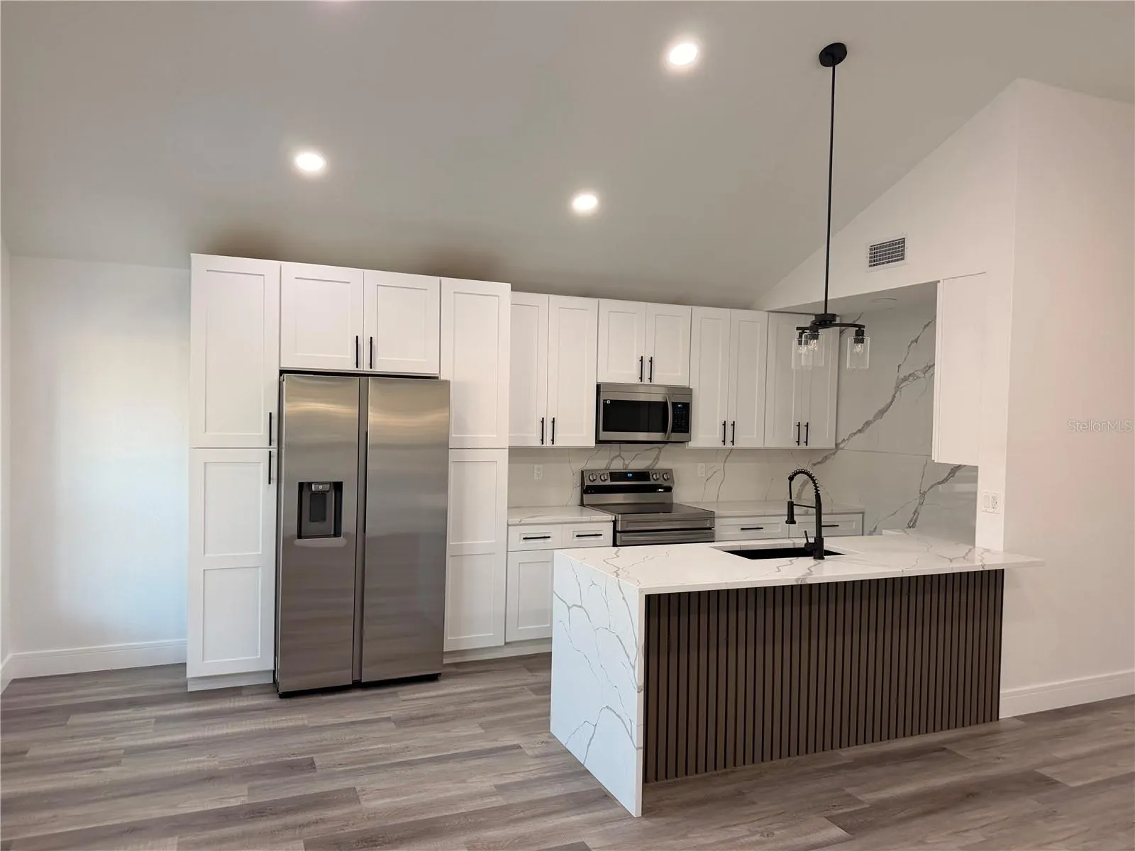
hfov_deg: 71.6
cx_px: 568
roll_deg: -1.3
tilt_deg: -1.6
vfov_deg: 56.8
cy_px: 426
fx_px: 787
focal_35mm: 24
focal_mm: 6.76
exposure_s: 1/120
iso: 160
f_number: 1.78
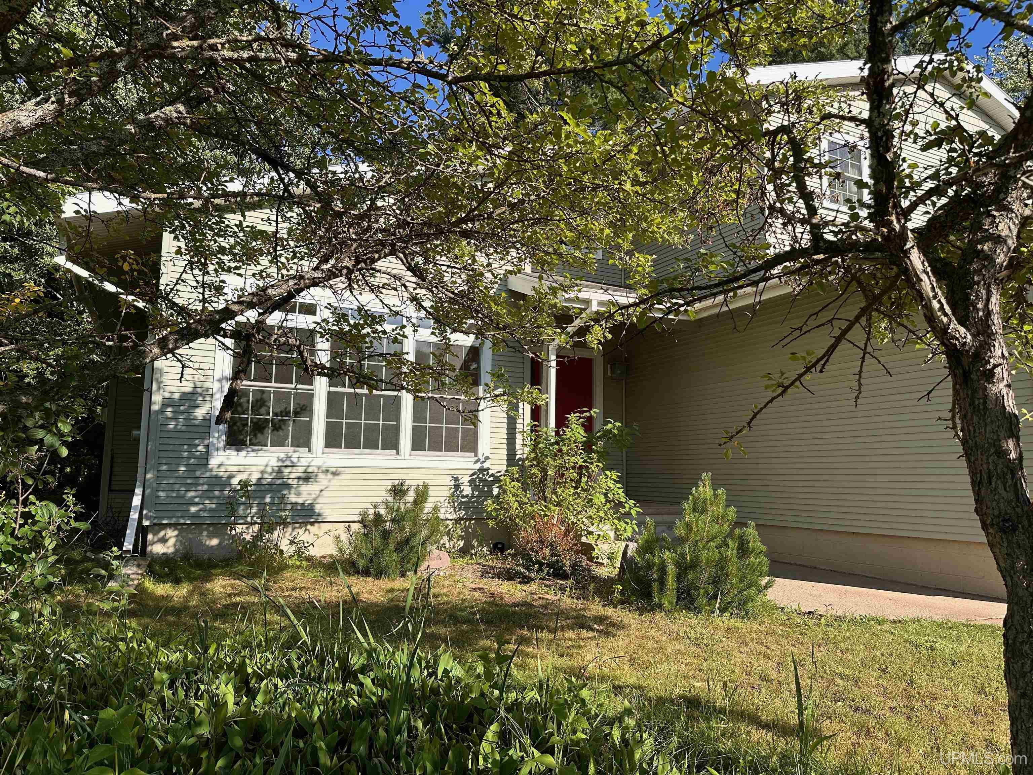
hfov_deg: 71.6
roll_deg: -2.0
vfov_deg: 56.8
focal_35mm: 24
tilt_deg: +7.3
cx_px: 516
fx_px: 716
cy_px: 388
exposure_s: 1/2028
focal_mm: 6.86
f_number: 1.78
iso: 80
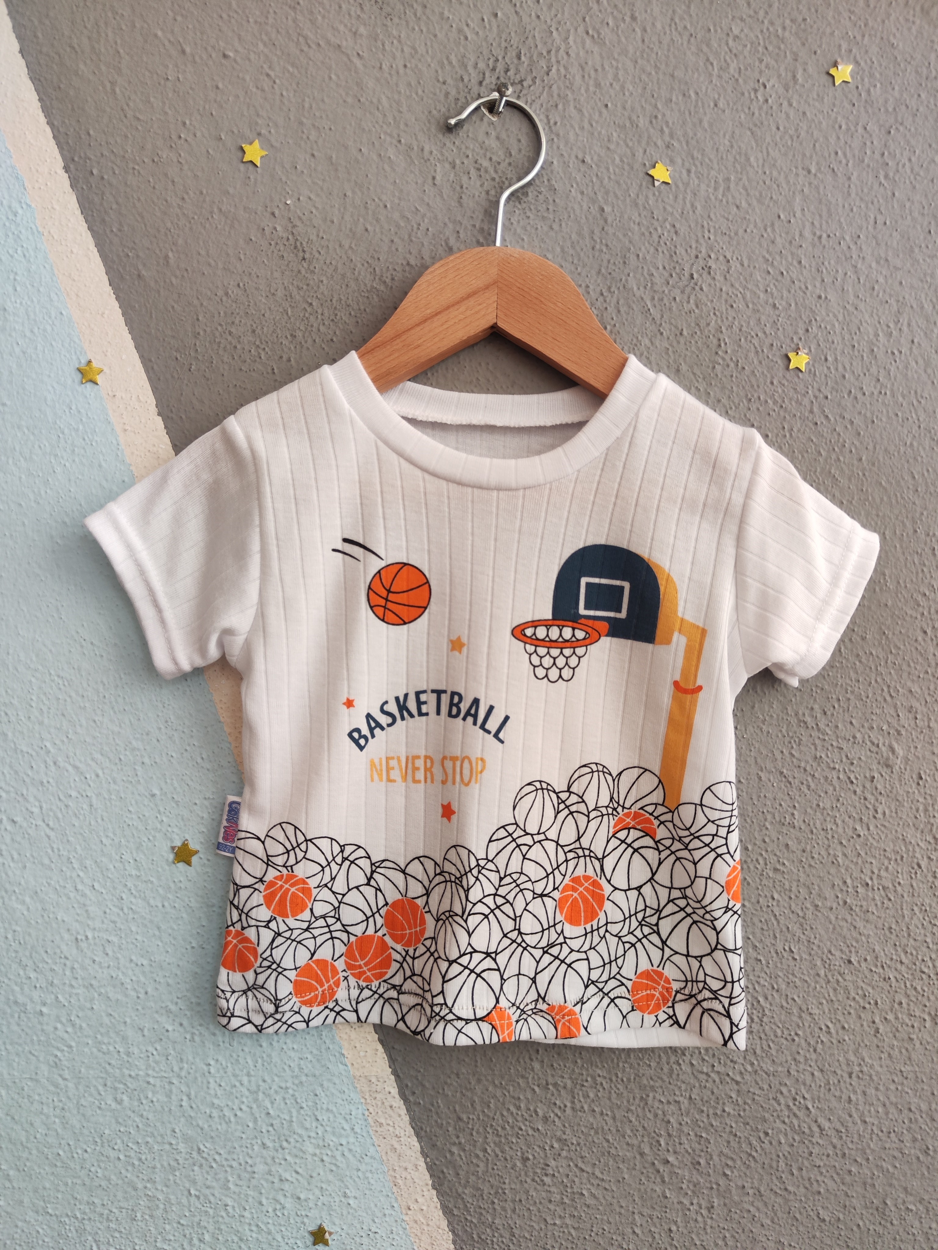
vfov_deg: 71.6
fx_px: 867
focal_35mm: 24
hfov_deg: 56.8
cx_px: 469
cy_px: 625
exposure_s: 1/100
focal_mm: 5.59
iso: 245
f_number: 1.88
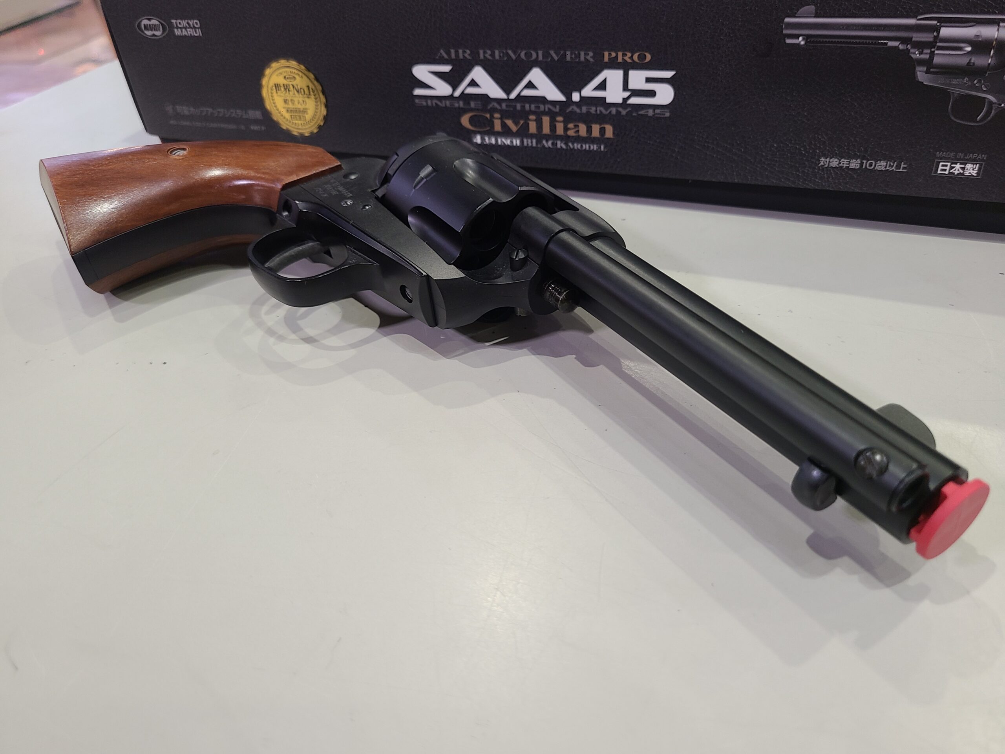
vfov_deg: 53.1
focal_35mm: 26
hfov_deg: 67.3
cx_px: 502
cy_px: 377
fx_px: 755
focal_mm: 5.4
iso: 100
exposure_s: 1/50
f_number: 1.8
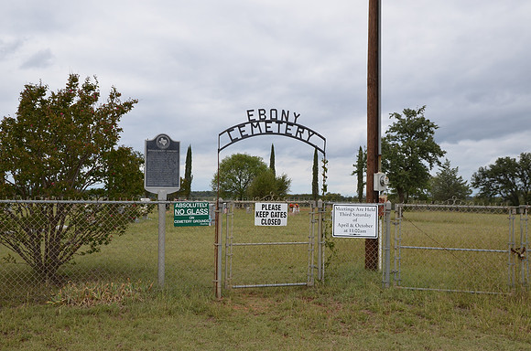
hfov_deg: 53.2
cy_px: 176
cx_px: 266
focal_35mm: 36
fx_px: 530
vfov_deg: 36.7
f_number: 8
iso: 180
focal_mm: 24
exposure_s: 1/250
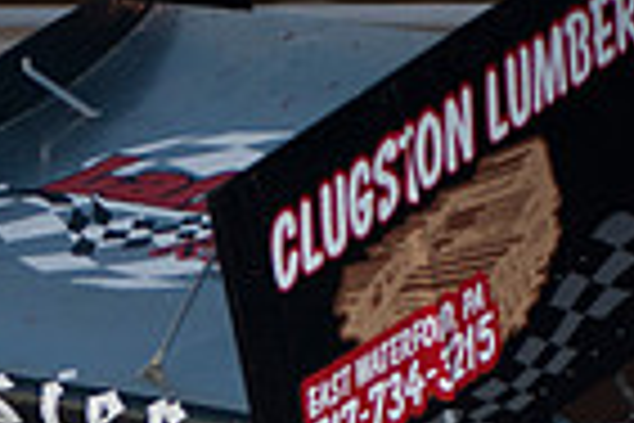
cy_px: 662
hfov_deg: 3.9
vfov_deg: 2.6
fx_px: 9333
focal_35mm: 530
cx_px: 9
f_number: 4
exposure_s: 1/400
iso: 200
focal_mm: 86
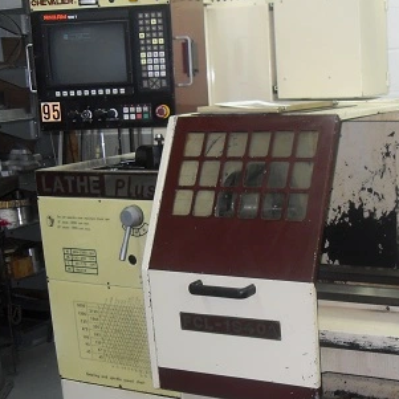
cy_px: 231
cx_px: 349
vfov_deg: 28.6
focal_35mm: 60
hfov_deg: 27.7
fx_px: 782
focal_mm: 6.3
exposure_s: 1/45
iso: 100
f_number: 2.8
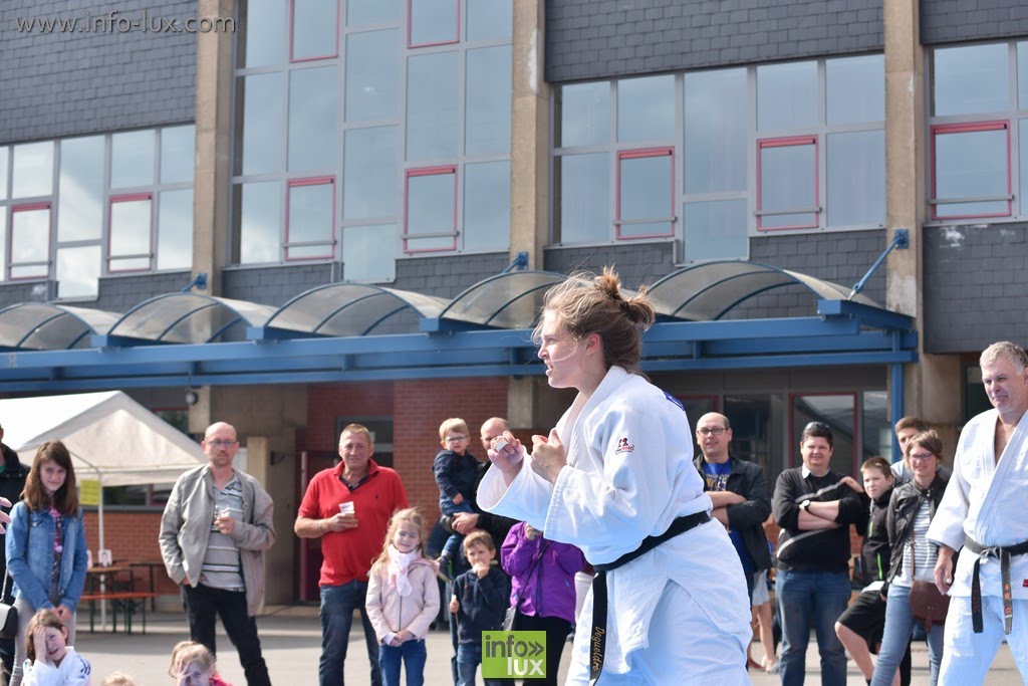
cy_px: 343
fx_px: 2142
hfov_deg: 27.0
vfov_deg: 18.2
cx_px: 514
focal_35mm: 75
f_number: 5
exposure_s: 1/500
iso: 100
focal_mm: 50
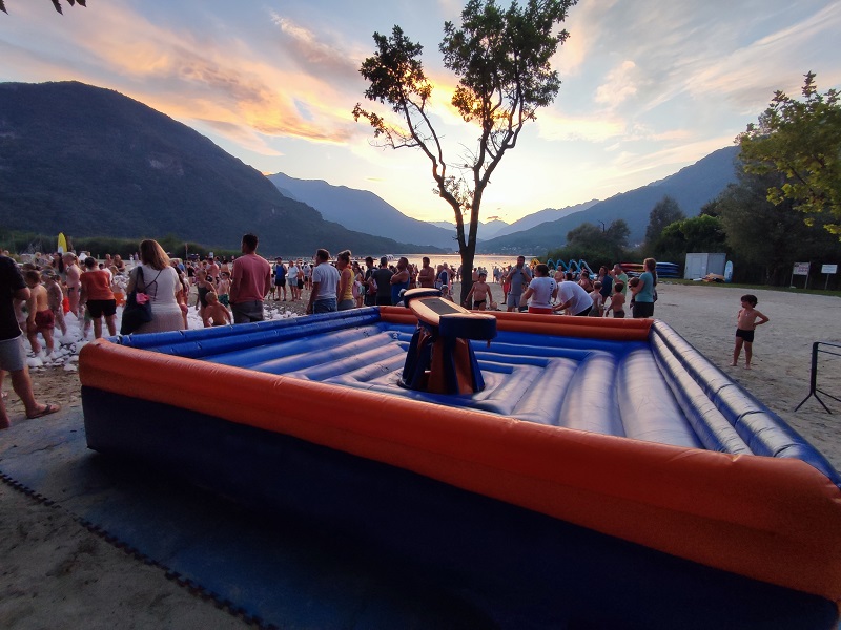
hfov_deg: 94.5
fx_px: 389
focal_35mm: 16
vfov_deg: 78.1
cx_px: 420
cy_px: 315
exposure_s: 1/100
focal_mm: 1.65
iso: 77
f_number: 2.2
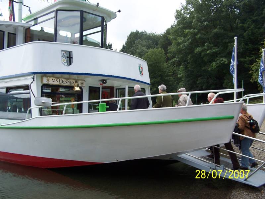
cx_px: 132
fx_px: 291
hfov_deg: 49.0
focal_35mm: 38
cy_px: 100
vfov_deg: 37.7
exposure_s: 1/500
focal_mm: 6.3
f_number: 2.8
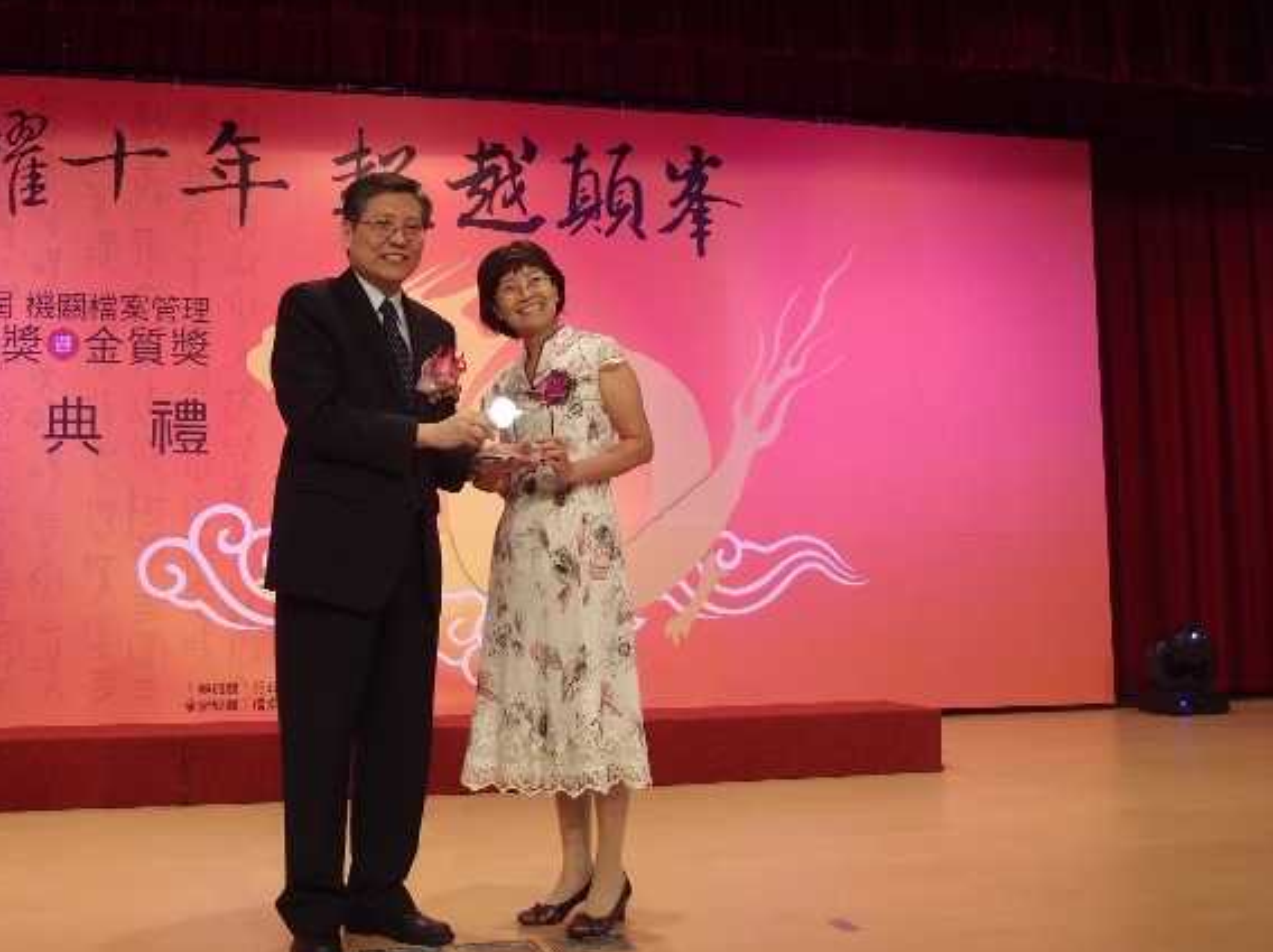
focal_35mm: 36
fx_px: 1323
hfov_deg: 50.9
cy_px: 480
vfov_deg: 39.6
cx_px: 486
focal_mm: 6
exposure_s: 1/60
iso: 100
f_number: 1.8
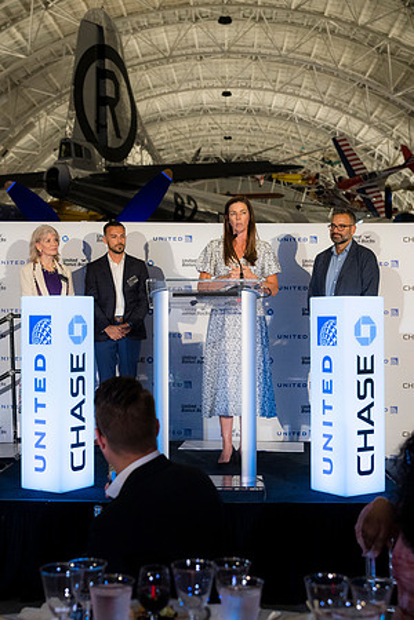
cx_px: 207
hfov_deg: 25.1
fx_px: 931
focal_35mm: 54
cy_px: 310
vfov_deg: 36.9
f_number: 2.8
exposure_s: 1/200
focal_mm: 36
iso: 900
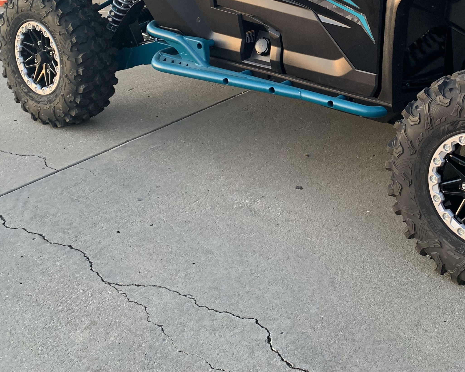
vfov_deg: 29.1
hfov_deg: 36.6
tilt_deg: -9.7
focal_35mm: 50
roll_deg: +1.4
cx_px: 338
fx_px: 688
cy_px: 43
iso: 100
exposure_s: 1/77
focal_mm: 4.25
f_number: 1.8
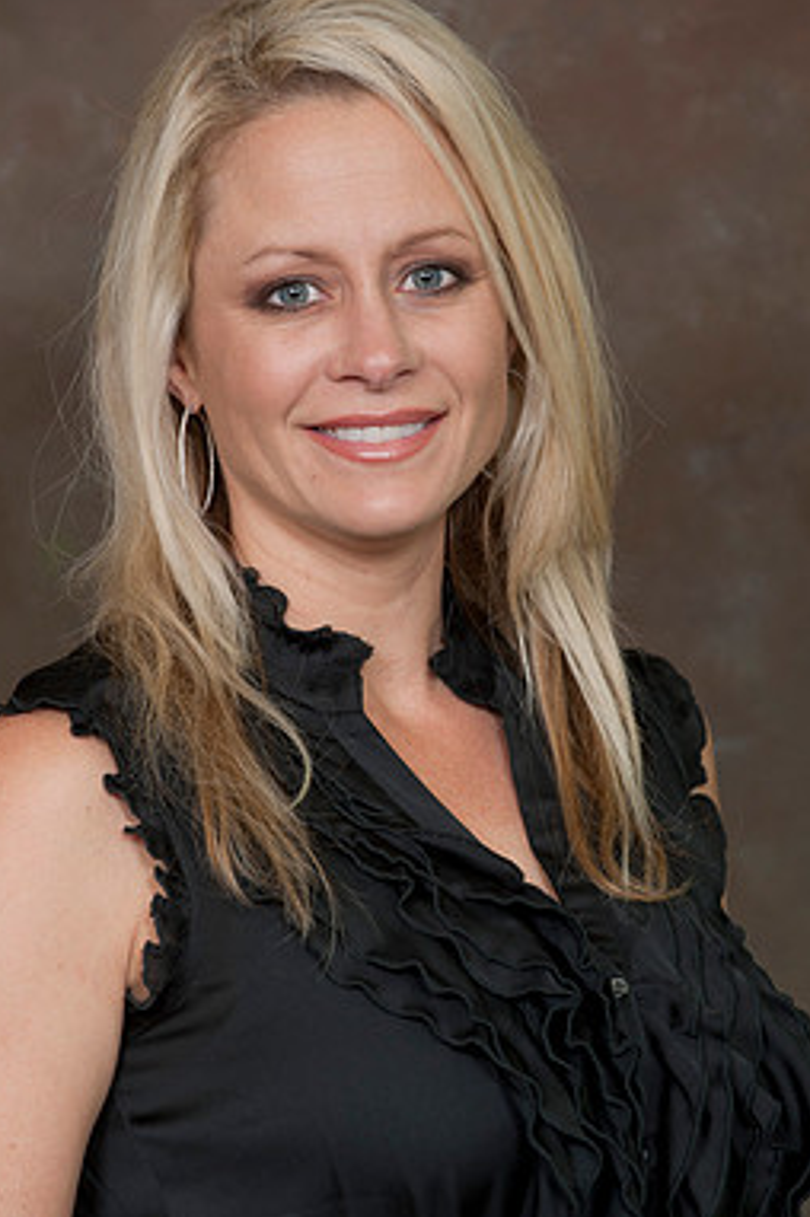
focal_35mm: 206
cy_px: 605
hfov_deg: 6.7
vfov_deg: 10.0
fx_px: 6965
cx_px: 432
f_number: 5.6
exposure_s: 1/125
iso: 320
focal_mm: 175
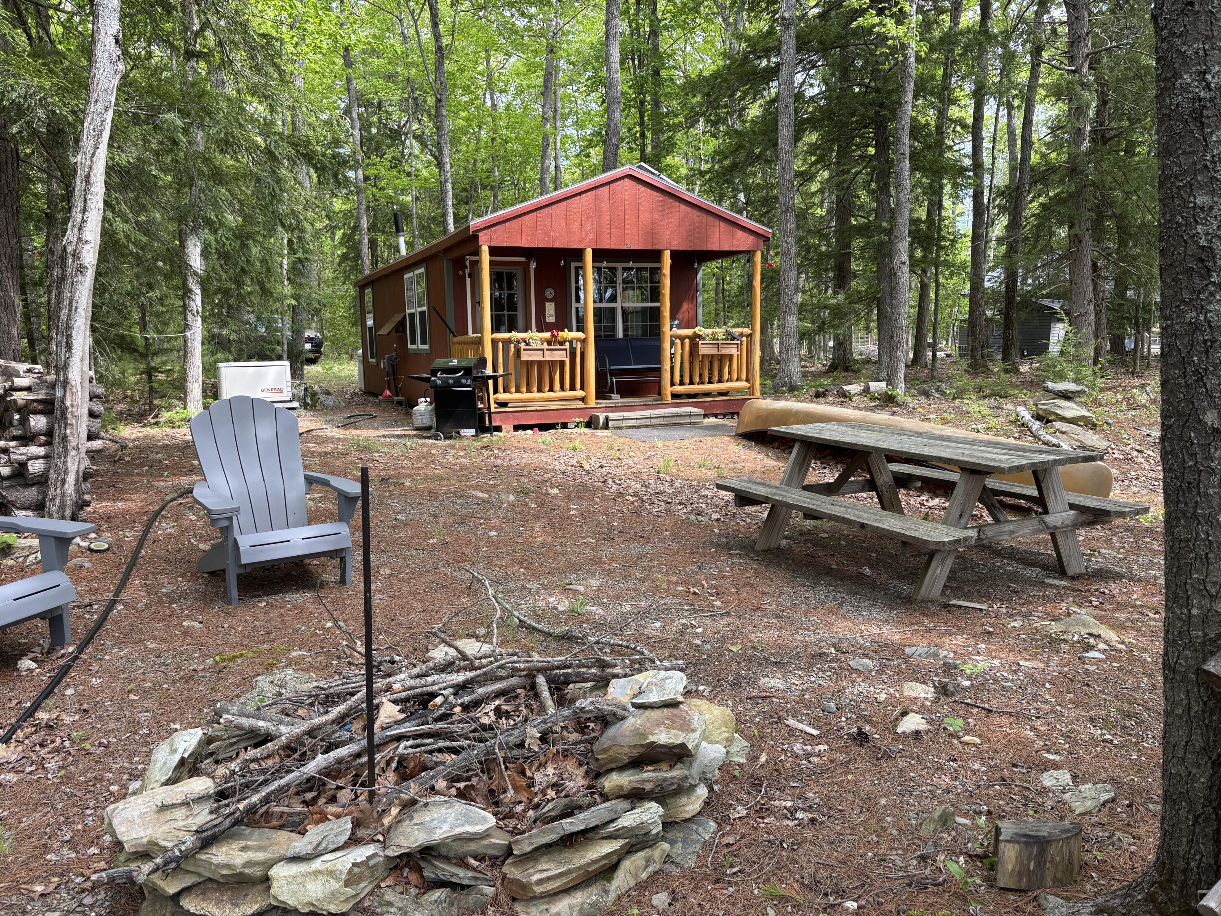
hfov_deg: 67.3
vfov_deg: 53.1
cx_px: 610
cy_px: 458
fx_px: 917
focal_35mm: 26
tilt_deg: -7.6
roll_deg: +1.2
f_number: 1.6
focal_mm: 5.96
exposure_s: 1/278
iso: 50
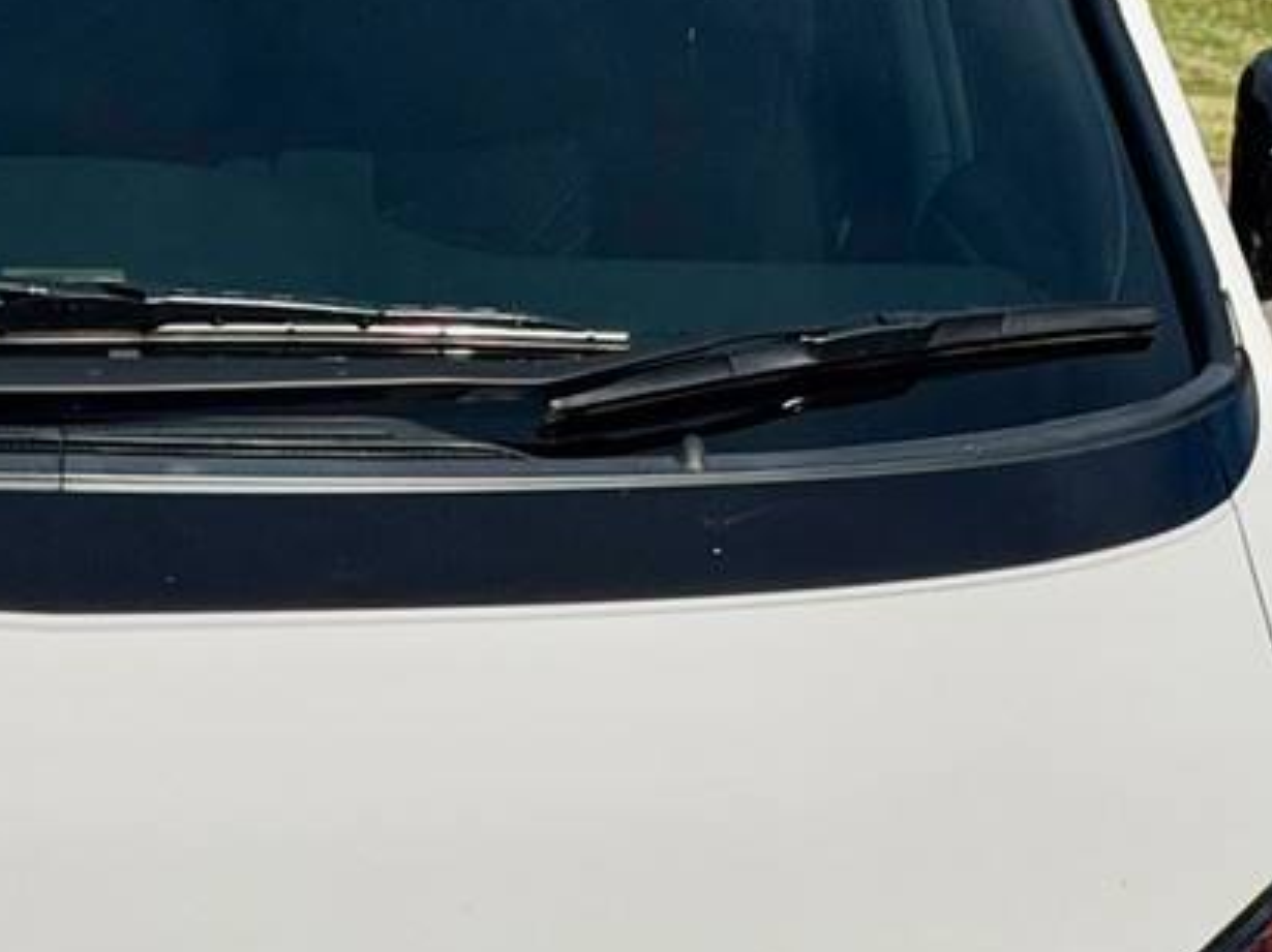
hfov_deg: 13.0
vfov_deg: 9.8
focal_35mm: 150
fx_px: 5509
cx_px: 59
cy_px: 822
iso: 80
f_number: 1.78
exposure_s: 1/20408
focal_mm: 6.76
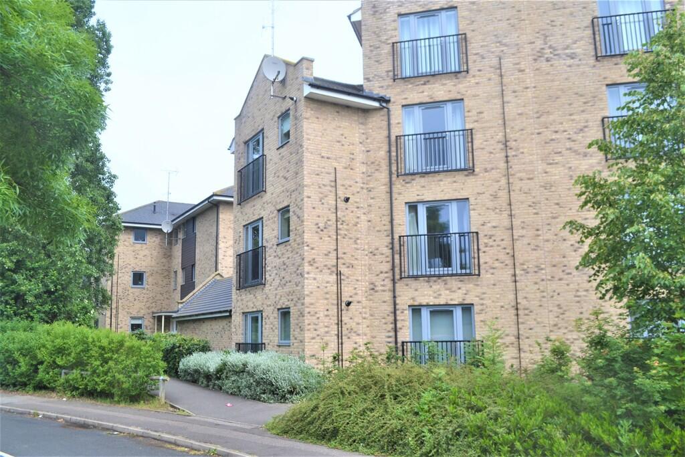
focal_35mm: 30
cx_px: 342
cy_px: 228
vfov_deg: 43.6
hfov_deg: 61.9
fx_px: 571
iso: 100
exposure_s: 1/200
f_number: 7.1
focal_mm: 20
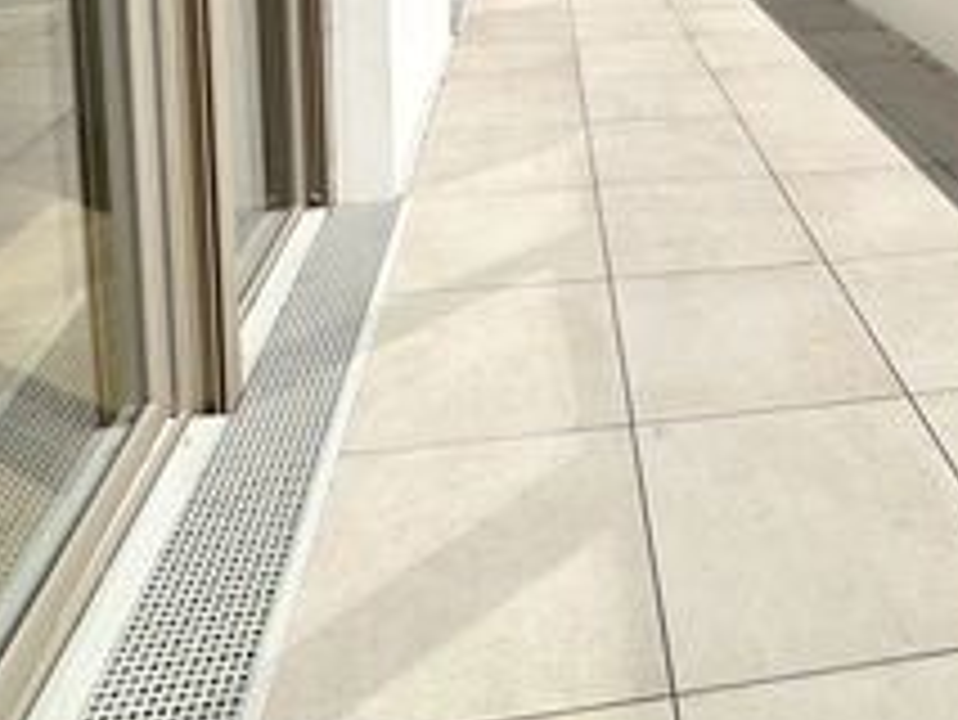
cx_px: 713
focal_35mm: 35
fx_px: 969
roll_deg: -0.7
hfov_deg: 50.5
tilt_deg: -5.1
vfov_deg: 34.0
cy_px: -112
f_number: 2.2
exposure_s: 1/6897
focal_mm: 2.22
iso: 50
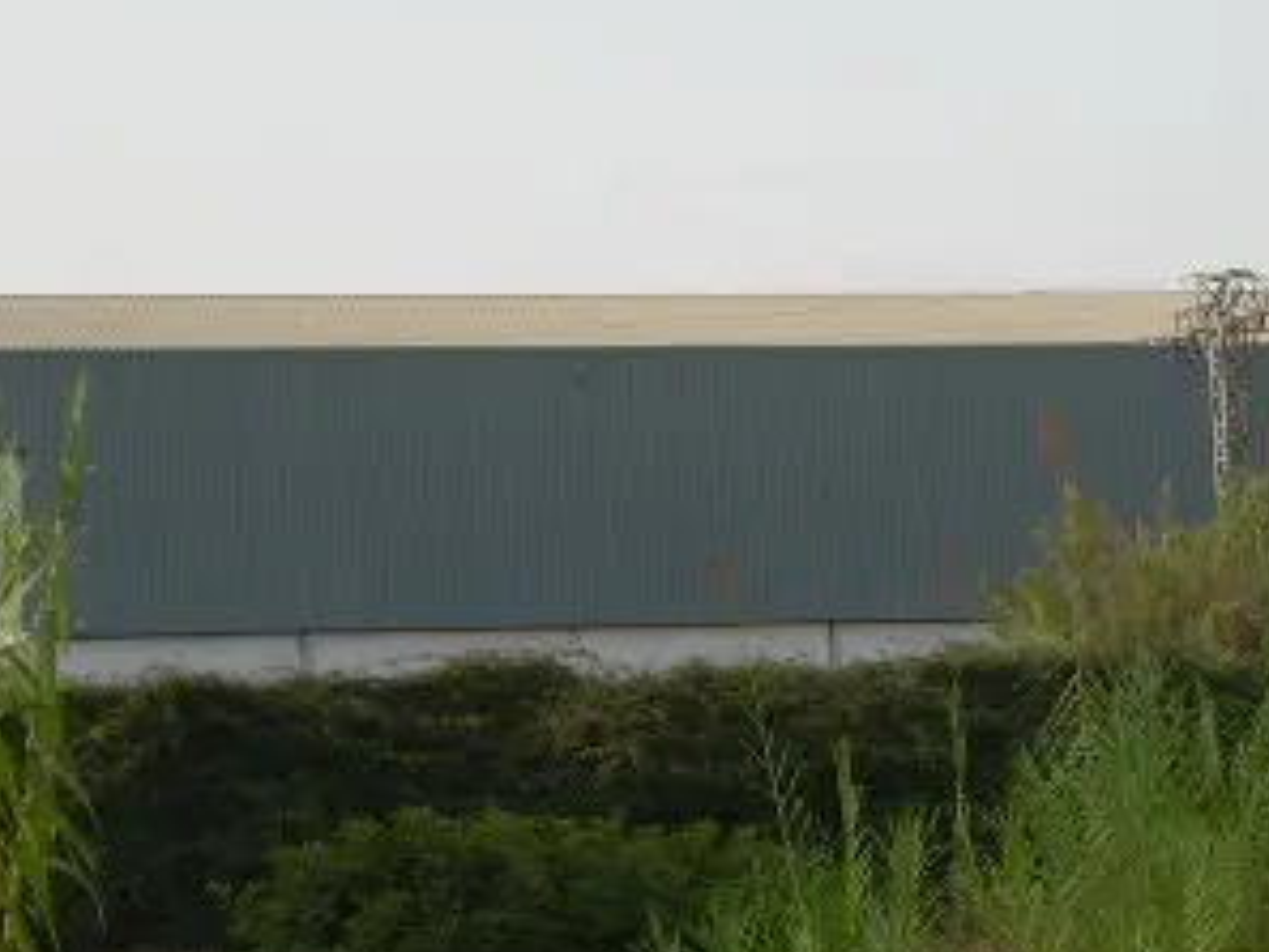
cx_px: 944
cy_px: 431
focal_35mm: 237
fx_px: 8692
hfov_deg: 8.3
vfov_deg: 6.3
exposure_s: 1/229
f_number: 4.9
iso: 50
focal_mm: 18.9
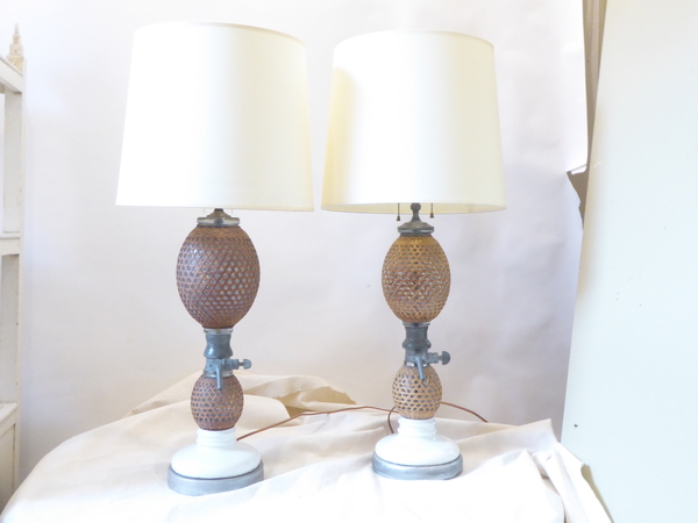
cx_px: 349
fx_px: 746
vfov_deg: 38.7
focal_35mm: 37
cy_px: 262
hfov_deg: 50.1
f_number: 6.3
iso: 640
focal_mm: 6.7
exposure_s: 1/4
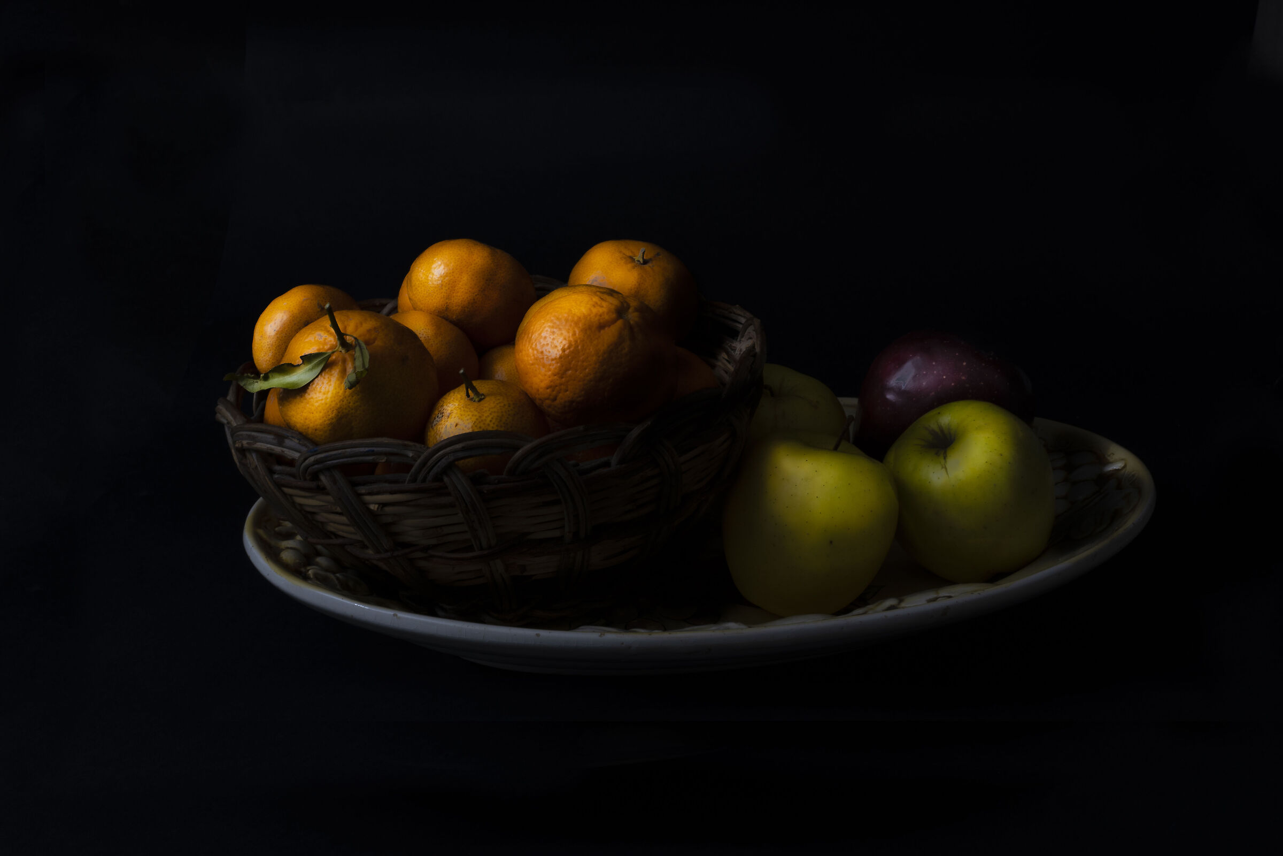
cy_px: 428
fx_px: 1568
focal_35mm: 44
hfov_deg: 44.5
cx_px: 642
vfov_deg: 30.5
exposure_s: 3.2
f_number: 22
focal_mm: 44
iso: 50
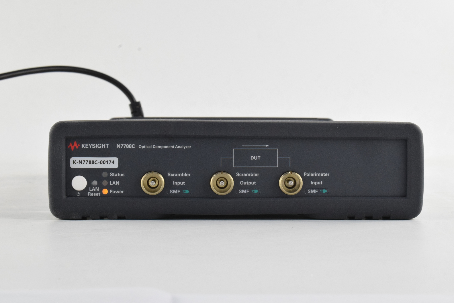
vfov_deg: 16.6
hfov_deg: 24.6
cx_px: 227
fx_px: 1040
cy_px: 152
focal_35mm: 82
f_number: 22
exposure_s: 1/30
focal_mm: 55
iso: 1600
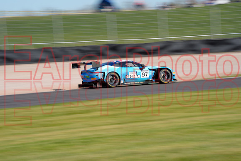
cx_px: 120
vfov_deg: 6.9
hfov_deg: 10.3
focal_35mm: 200
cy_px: 80
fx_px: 1339
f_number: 16
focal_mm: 200
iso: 125
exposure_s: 1/80
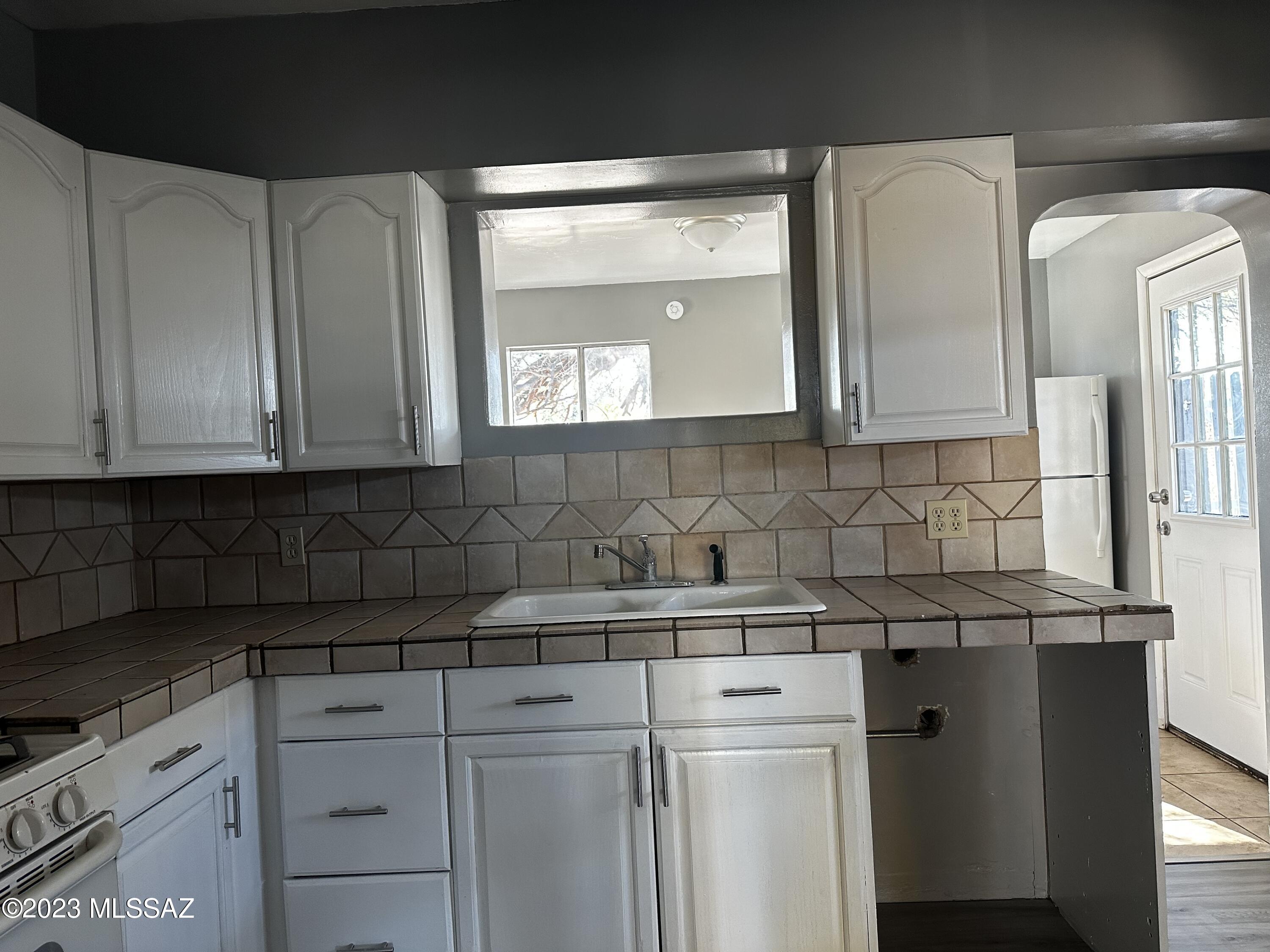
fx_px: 881
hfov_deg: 71.6
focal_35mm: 24
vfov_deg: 56.8
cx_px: 635
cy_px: 476
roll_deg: +2.2
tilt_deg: -1.1
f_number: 1.78
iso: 250
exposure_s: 1/63
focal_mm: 6.86
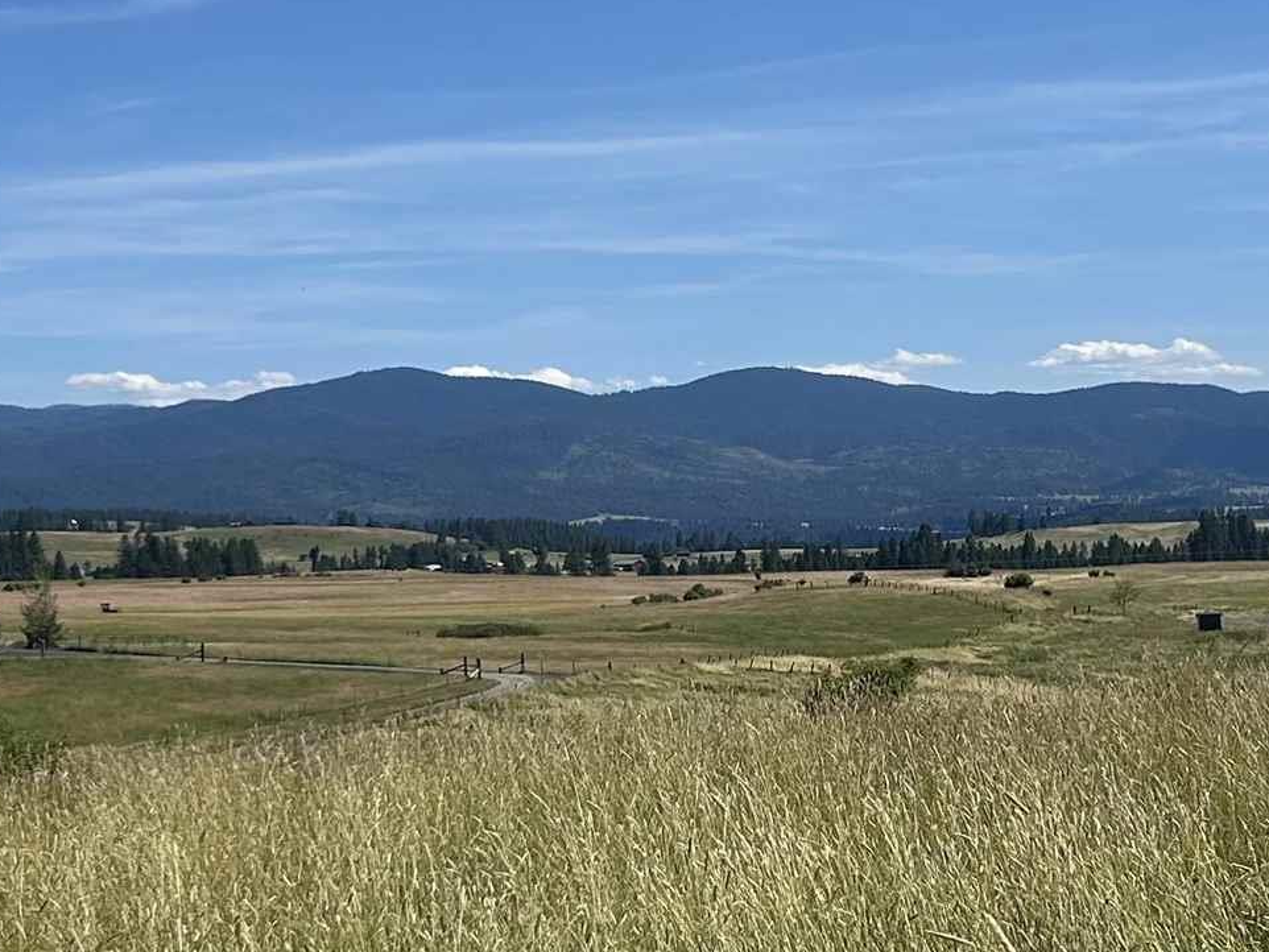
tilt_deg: +0.6
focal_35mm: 83
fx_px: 3043
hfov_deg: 23.5
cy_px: 414
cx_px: 677
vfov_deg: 17.8
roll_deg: +1.9
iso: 50
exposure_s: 1/6211
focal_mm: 5.7
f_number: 1.5
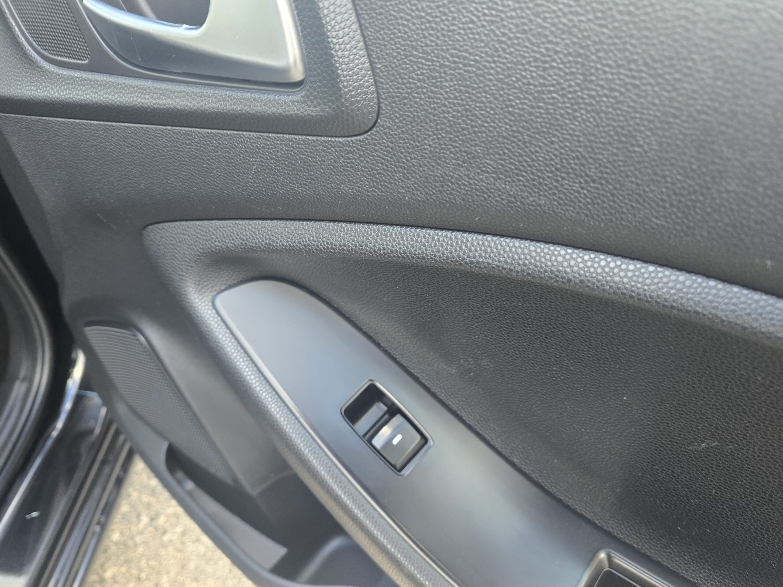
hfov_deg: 73.9
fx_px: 520
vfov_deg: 58.9
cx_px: 392
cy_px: 294
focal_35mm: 23
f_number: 1.7
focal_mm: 6.3
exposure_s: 1/100
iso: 320
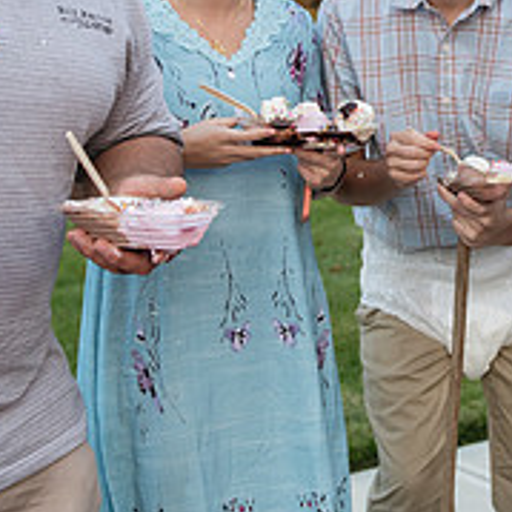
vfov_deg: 19.5
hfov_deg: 19.5
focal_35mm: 88
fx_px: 1473
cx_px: 420
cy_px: 90
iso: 800
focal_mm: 32
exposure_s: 1/320
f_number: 3.2
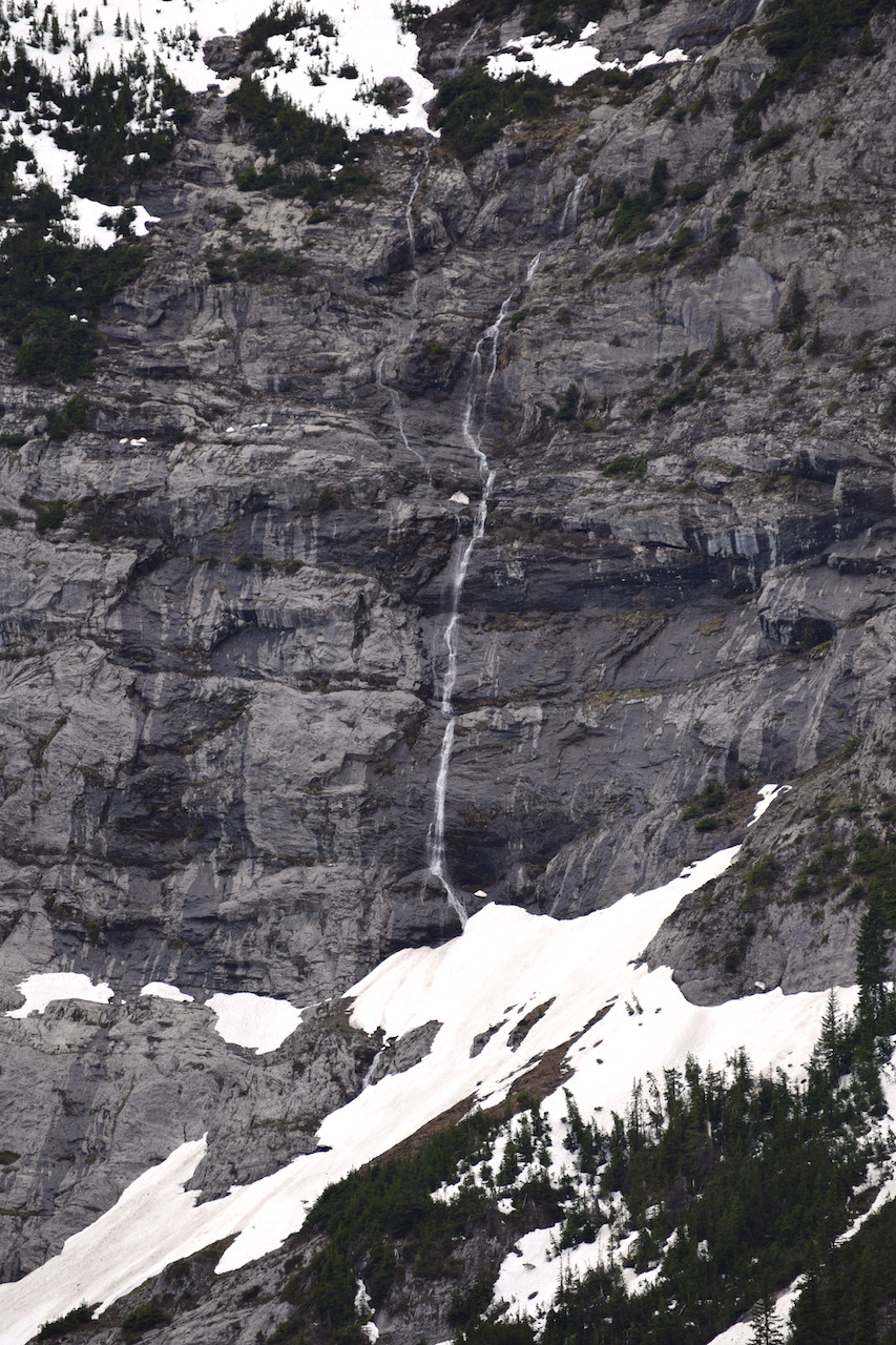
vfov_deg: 7.2
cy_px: 672
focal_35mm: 285
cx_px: 448
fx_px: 10642
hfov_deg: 4.8
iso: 200
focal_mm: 190
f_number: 7.1
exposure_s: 1/800
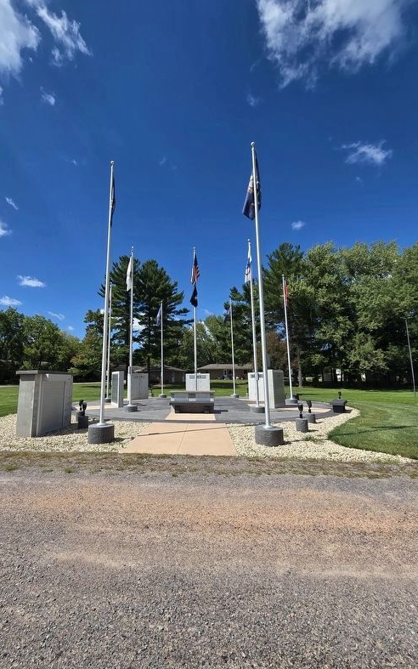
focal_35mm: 14
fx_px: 255
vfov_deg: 105.3
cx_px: 172
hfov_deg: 77.9
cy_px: 337
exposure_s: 1/3075
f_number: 2.2
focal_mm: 2.2
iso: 50
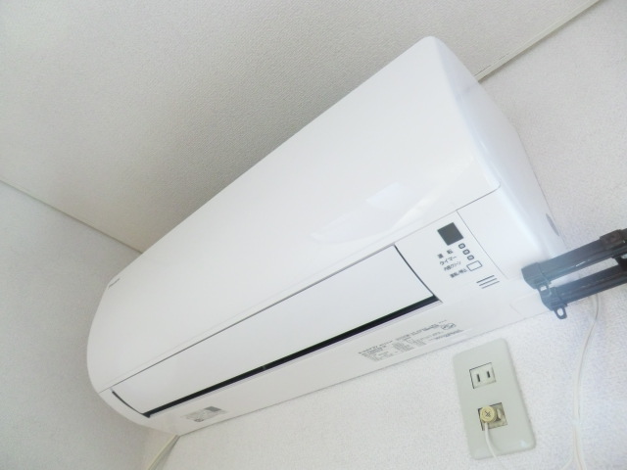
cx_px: 314
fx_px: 435
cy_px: 235
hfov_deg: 71.6
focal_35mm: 24
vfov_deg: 56.8
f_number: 3.2
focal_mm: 4.3
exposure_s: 1/60
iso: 400
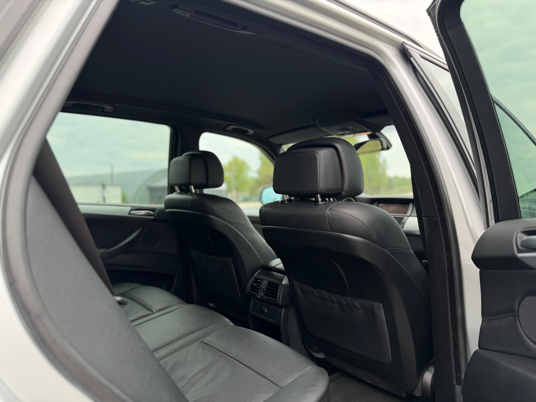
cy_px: 201
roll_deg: +1.3
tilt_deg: -1.2
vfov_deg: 56.8
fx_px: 372
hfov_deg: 71.6
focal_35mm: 24
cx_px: 268
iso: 80
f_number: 1.78
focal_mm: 6.76
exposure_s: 1/251
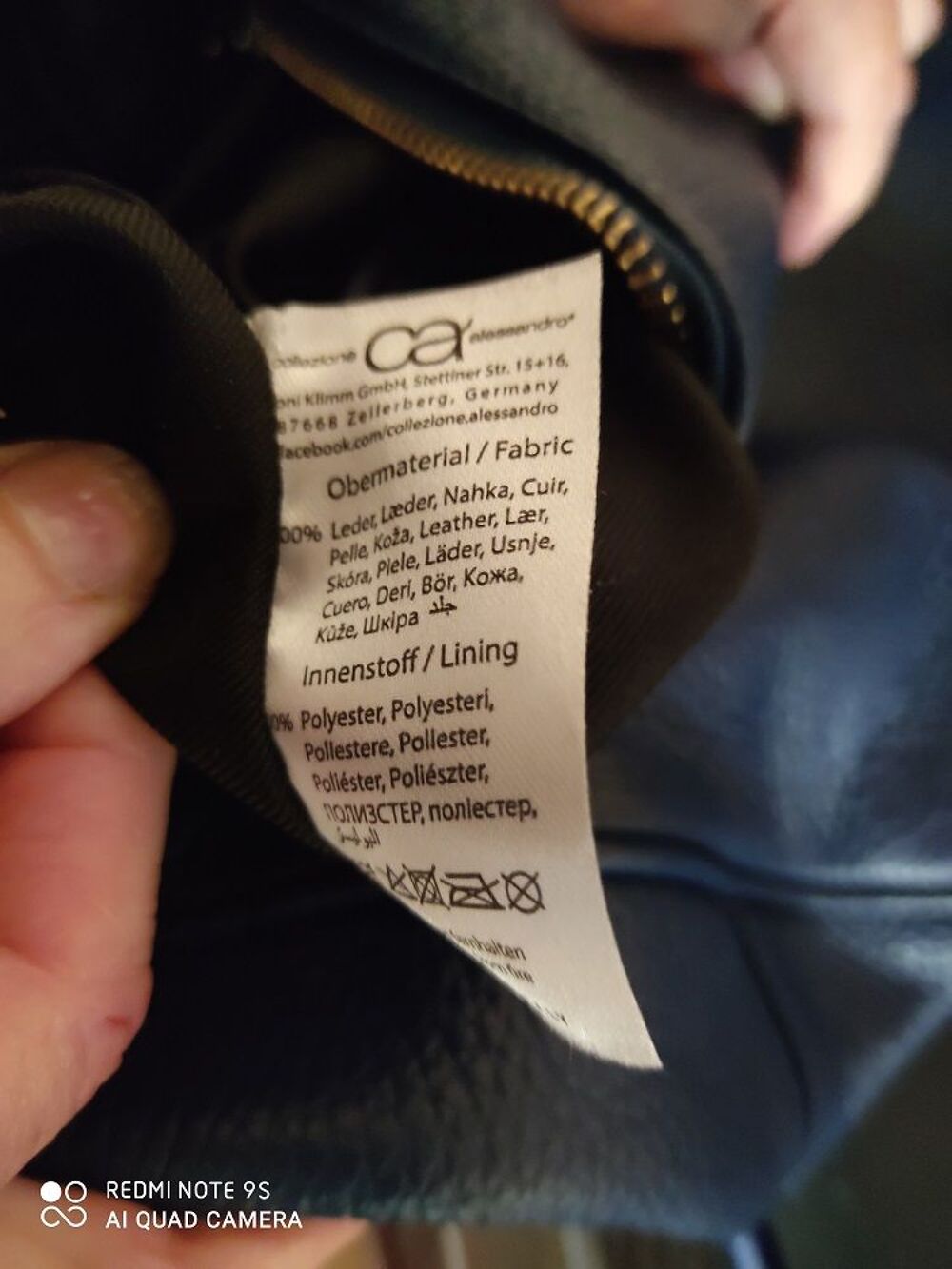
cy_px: 634
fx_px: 953
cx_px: 476
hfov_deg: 53.1
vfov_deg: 67.3
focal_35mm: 26
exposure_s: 1/14
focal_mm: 4.74
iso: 7305
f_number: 1.79
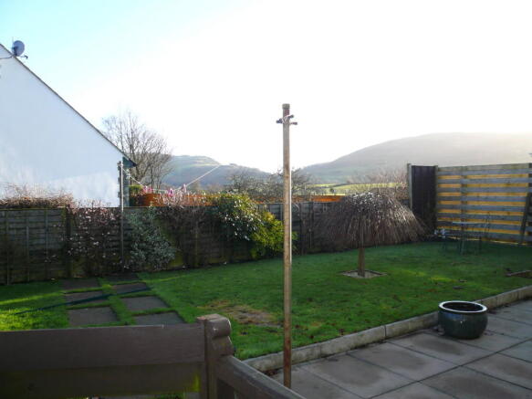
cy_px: 200
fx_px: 430
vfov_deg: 49.7
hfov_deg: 63.5
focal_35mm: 28
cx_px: 266
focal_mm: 4.6
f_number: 2.8
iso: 100
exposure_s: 1/250
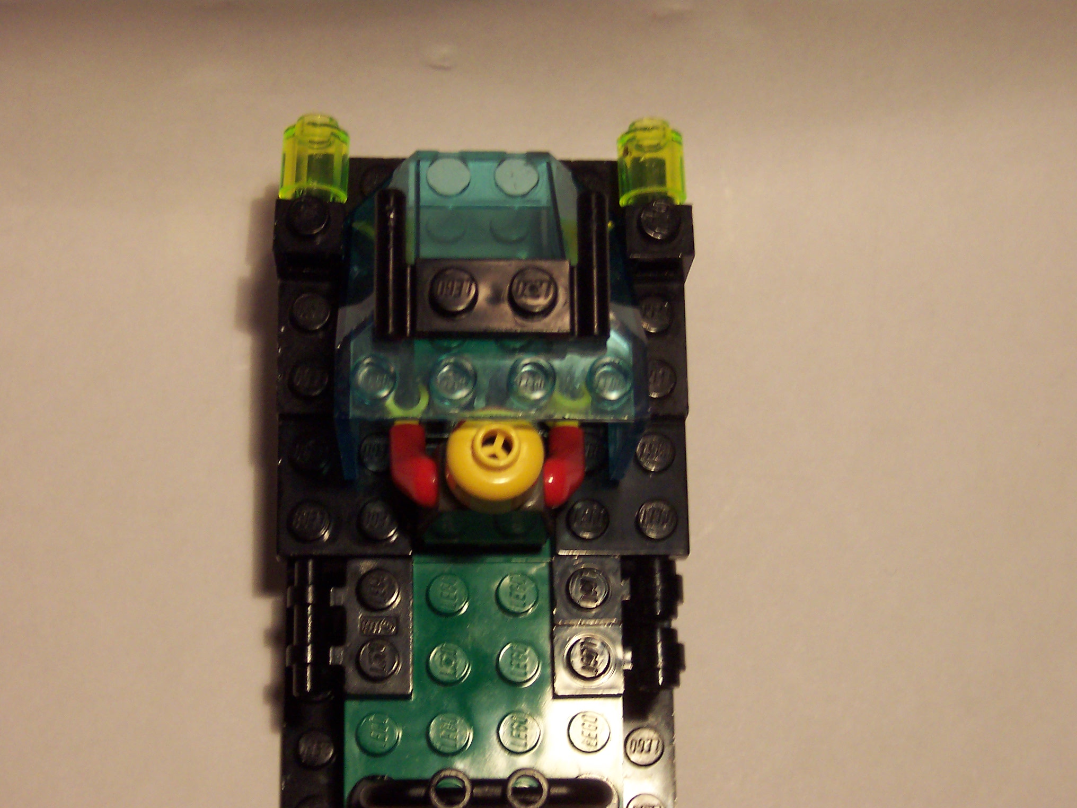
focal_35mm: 83
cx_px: 538
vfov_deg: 17.8
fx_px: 2582
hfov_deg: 23.6
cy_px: 404
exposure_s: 1/45
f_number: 4
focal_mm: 12.8
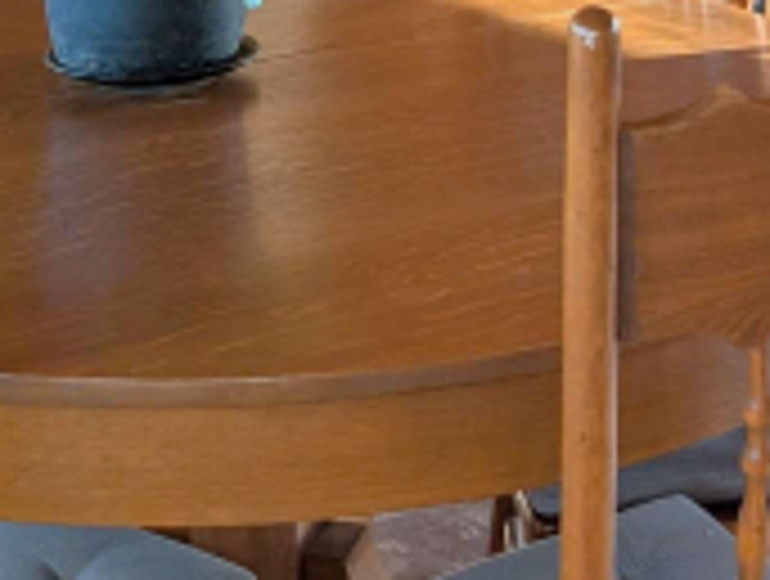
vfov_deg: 14.8
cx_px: 626
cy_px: -292
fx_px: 2073
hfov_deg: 20.8
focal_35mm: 93
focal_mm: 6.9
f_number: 1.68
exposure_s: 1/65.8
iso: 99
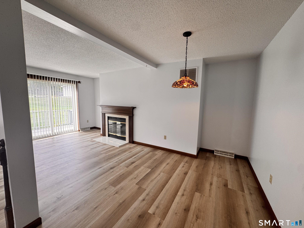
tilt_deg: -7.6
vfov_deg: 85.7
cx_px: 152
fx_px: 123
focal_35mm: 14
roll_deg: -1.6
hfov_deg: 102.1
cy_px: 114
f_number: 2.2
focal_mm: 2.22
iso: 80
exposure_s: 1/120
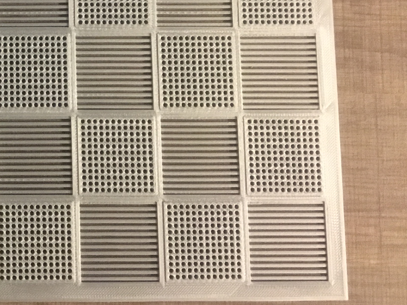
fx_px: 835
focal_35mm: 71
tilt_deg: -83.7
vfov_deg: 19.8
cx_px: -29
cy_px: -32
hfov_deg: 25.6
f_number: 2.2
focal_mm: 4.15
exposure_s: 1/15
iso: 320
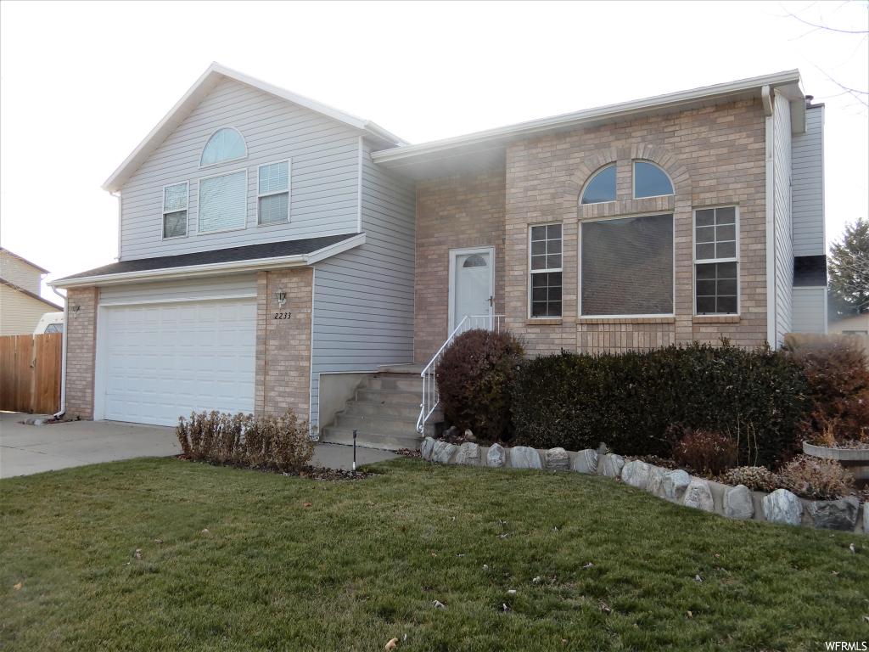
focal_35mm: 24
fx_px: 602
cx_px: 434
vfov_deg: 56.8
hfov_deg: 71.6
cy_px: 326
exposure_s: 1/320
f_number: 3.4
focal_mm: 4.3
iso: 80
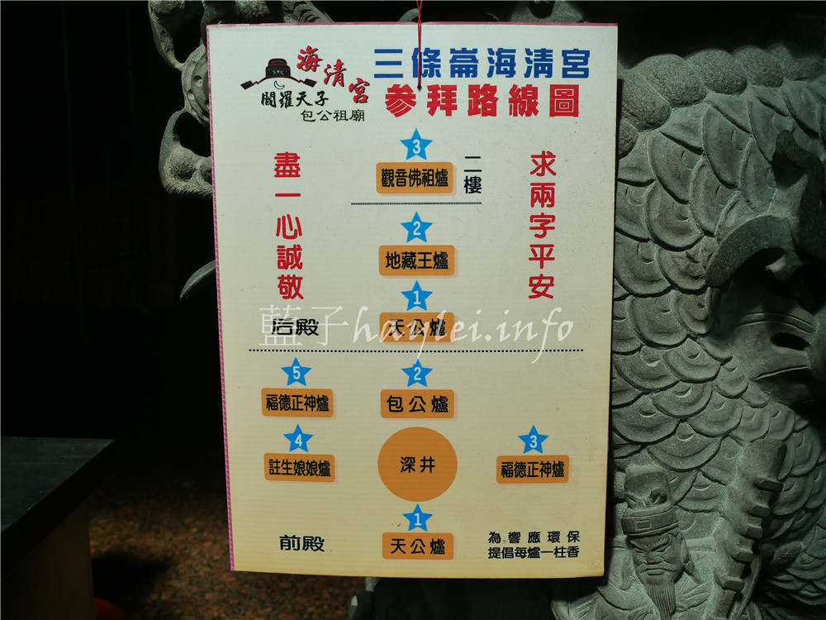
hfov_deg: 60.0
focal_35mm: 30
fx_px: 716
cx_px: 413
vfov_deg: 46.8
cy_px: 310
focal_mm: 15
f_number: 4.5
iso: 200
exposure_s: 1/800
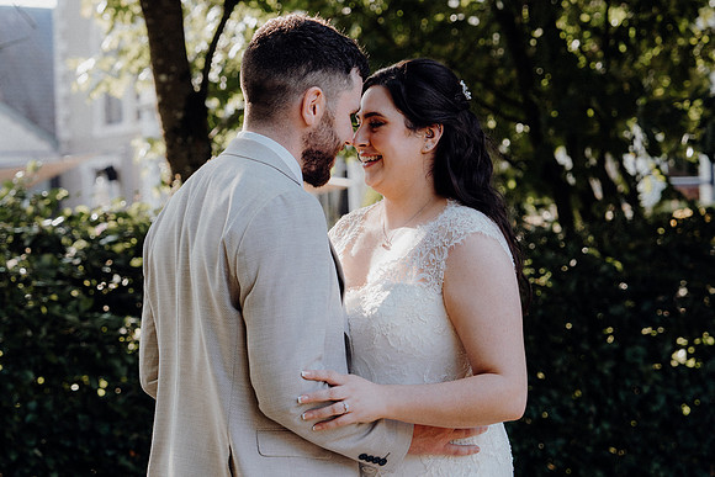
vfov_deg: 15.0
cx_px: 358
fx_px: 1808
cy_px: 238
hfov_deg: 22.4
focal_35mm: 91
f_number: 3.5
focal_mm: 61
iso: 160
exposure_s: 1/250
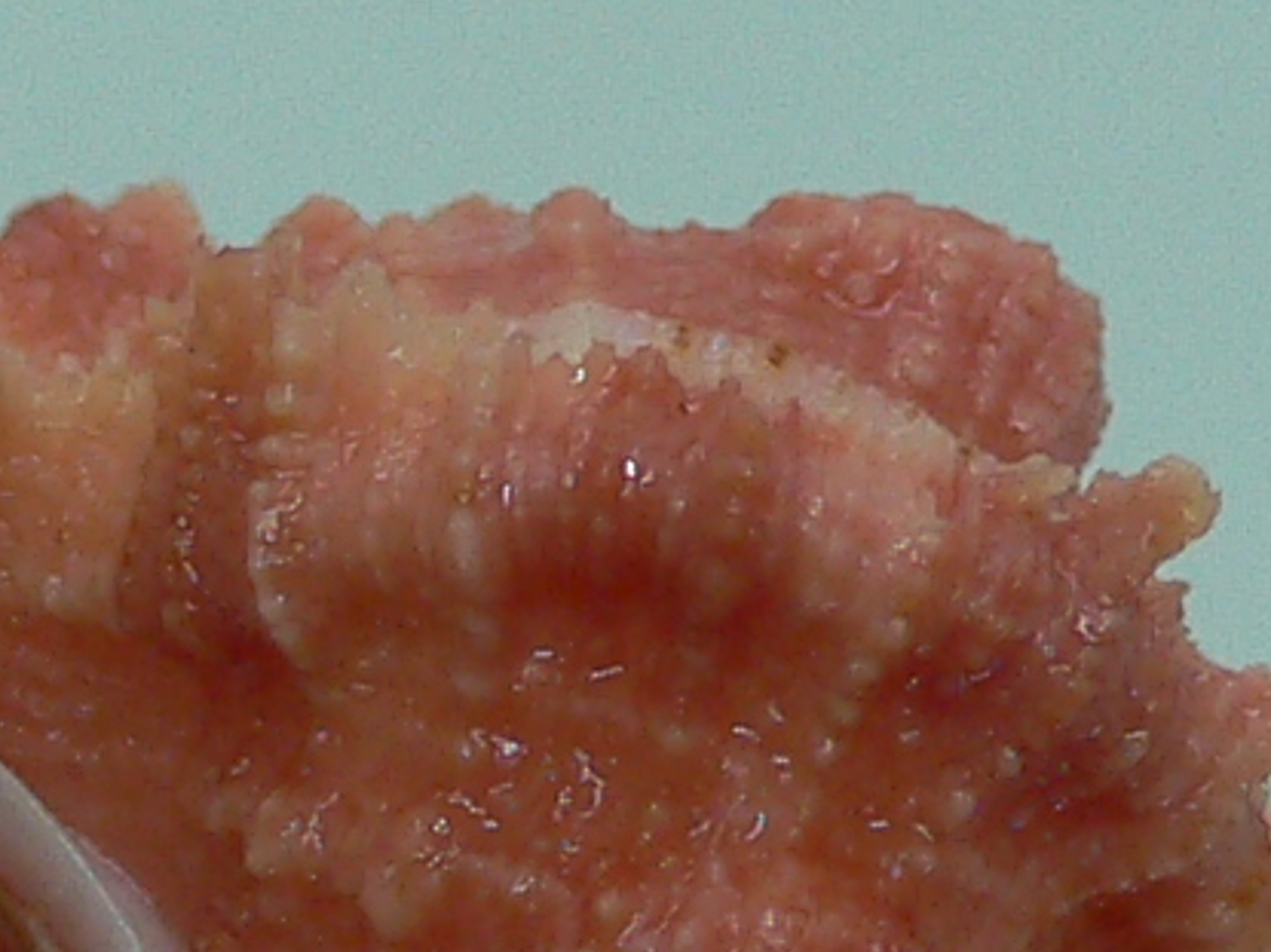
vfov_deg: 8.6
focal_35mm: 170
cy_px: 1261
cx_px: 107
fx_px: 6240
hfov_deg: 11.5
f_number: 2.8
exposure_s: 1/60
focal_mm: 4.6
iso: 80
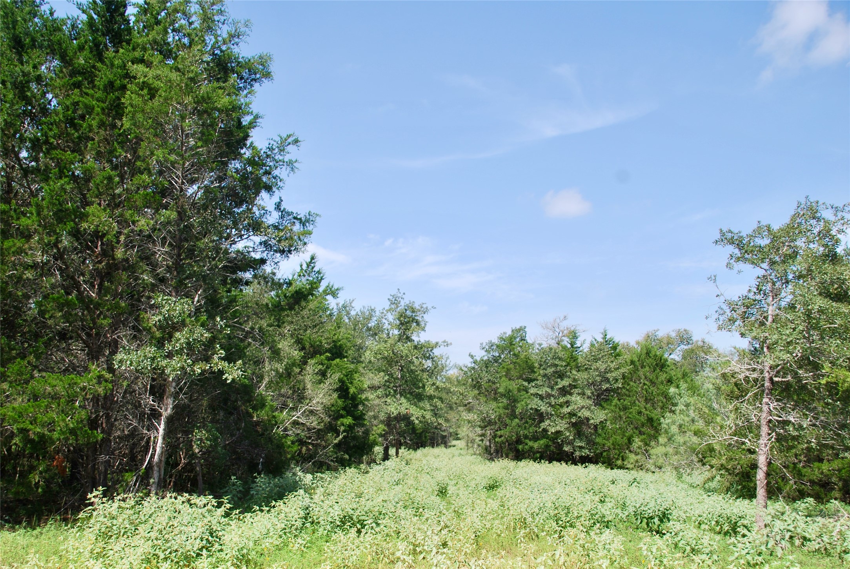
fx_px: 886
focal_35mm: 38
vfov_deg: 35.6
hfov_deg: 51.2
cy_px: 284
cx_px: 425
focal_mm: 25
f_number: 7.1
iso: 100
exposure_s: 1/200
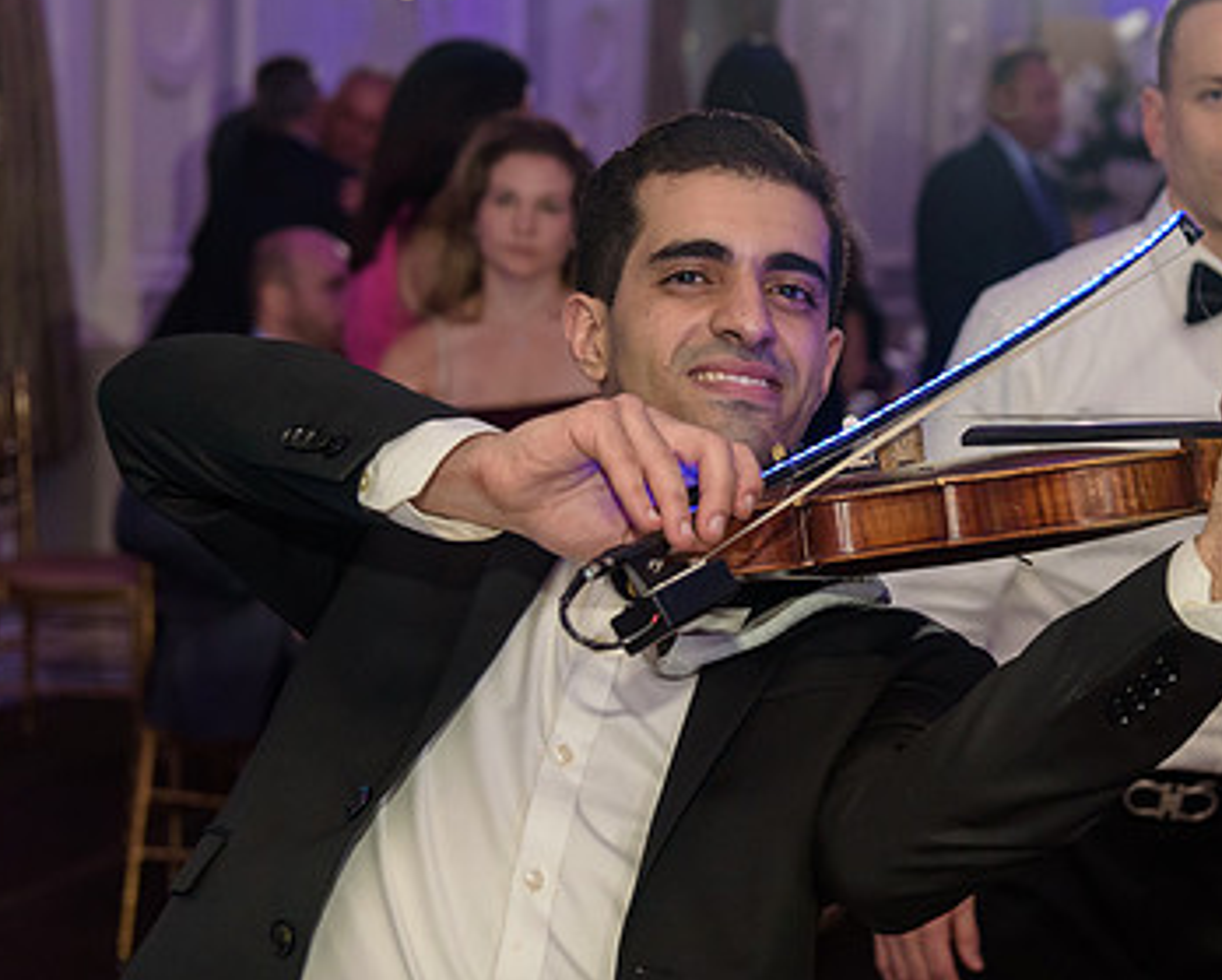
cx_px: 966
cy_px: 427
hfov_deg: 25.0
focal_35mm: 75
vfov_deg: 20.4
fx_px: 2715
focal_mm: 48
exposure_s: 1/125
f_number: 3.2
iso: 1600
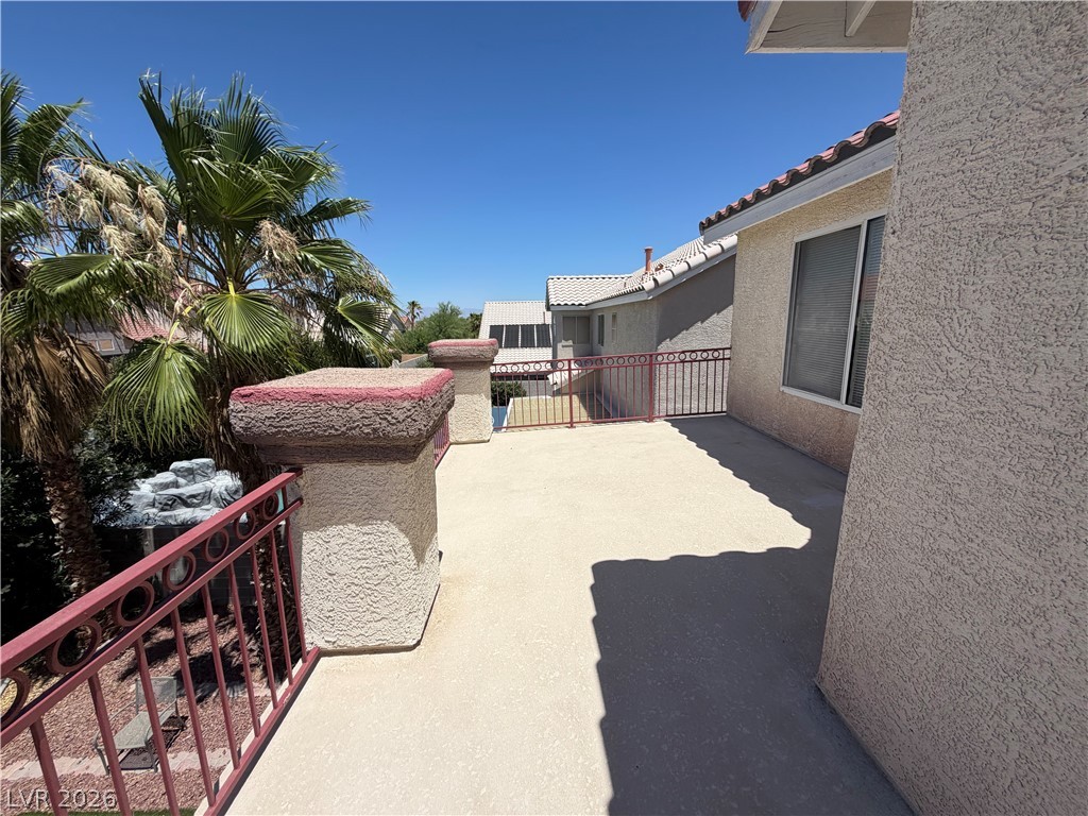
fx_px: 440
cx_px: 544
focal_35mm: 14
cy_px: 408
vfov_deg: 85.7
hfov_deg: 102.1
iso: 20
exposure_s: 1/1534
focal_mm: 2.22
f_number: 2.2
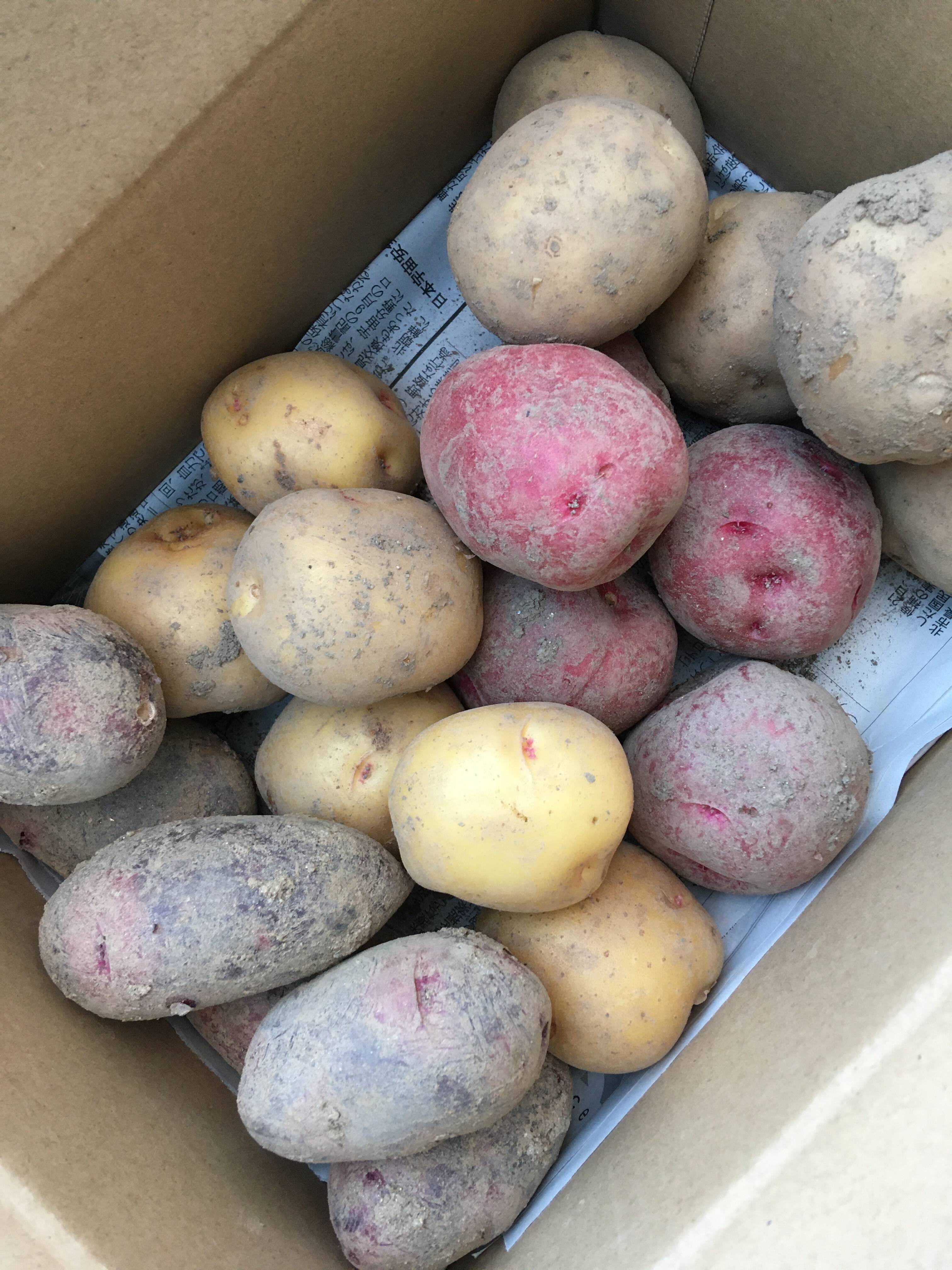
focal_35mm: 29
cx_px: 476
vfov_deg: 61.7
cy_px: 635
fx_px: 1063
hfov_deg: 48.2
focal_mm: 4.15
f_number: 2.2
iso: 100
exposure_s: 1/30
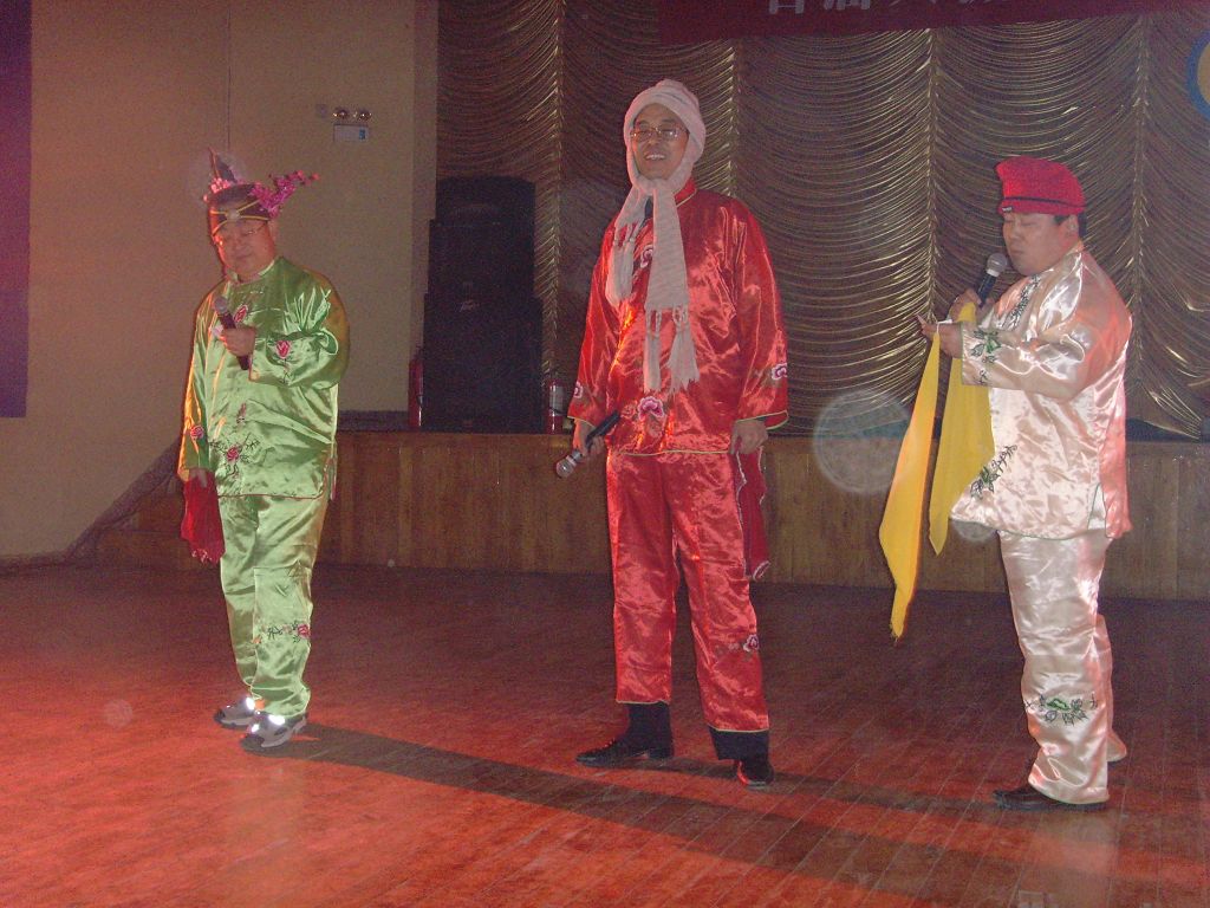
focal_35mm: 50
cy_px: 454
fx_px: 1748
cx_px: 605
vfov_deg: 29.1
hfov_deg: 38.2
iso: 400
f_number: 3.8
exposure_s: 1/45
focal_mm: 8.8
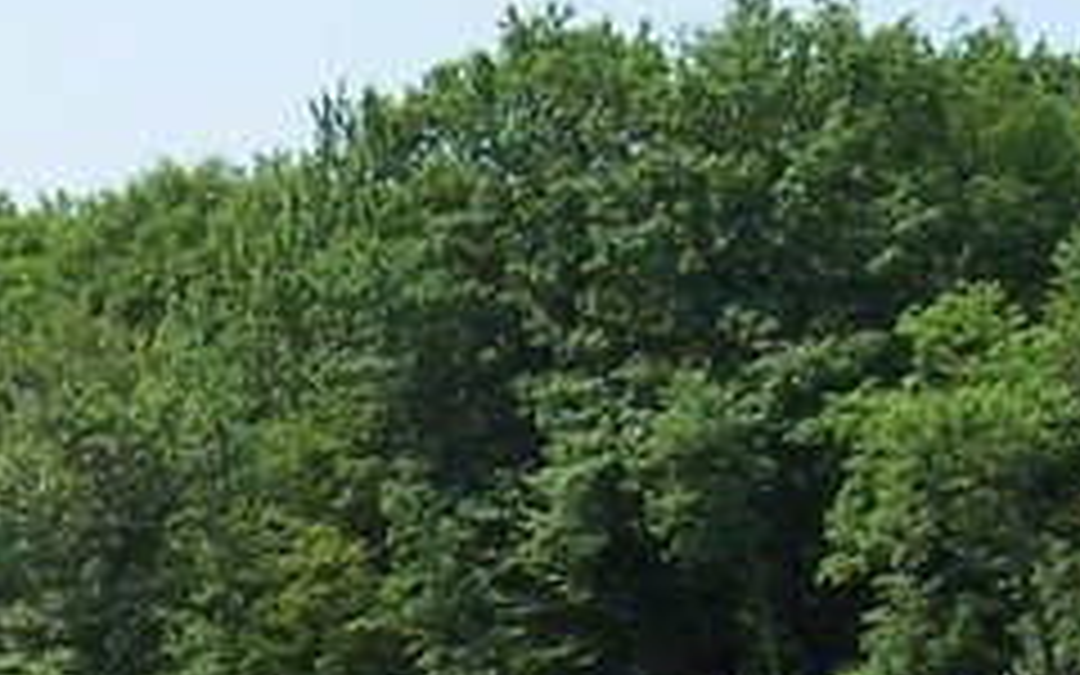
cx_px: 279
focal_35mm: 190
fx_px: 5592
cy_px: 1354
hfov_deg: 11.0
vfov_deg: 6.7
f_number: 5.6
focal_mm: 7
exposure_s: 1/350
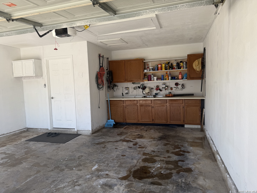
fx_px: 178
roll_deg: +1.4
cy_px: 96
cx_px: 128
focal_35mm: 24
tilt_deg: -5.1
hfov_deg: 71.6
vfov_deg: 56.8
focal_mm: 6.76
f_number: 1.78
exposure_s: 1/805
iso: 80
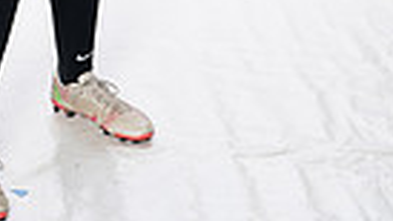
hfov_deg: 12.4
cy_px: -408
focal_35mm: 172
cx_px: 9
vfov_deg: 6.5
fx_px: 1792
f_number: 8
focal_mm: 50
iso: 800
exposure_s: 1/250
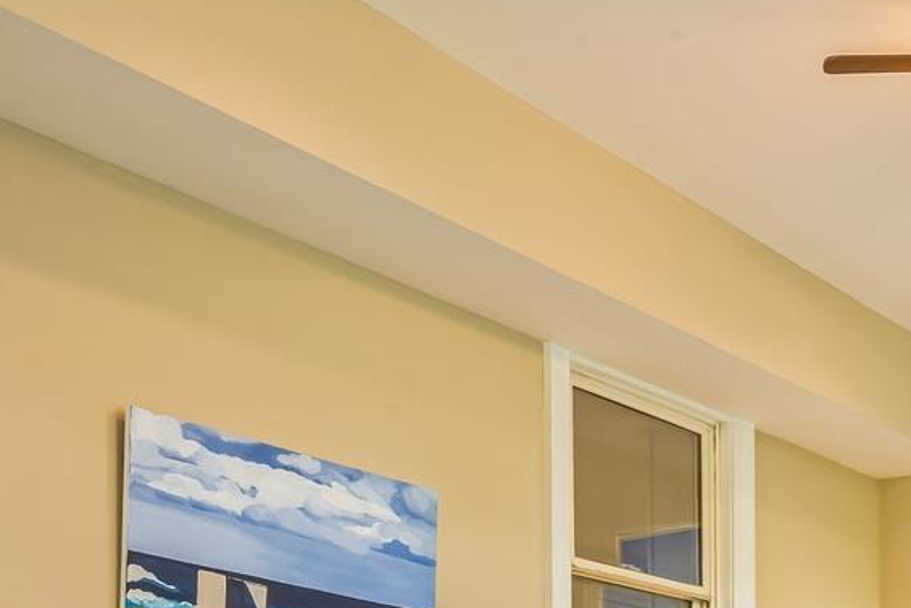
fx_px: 1468
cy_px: 825
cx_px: 1121
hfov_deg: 29.2
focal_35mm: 58
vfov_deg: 20.9
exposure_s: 2
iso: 250
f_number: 16
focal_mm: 16
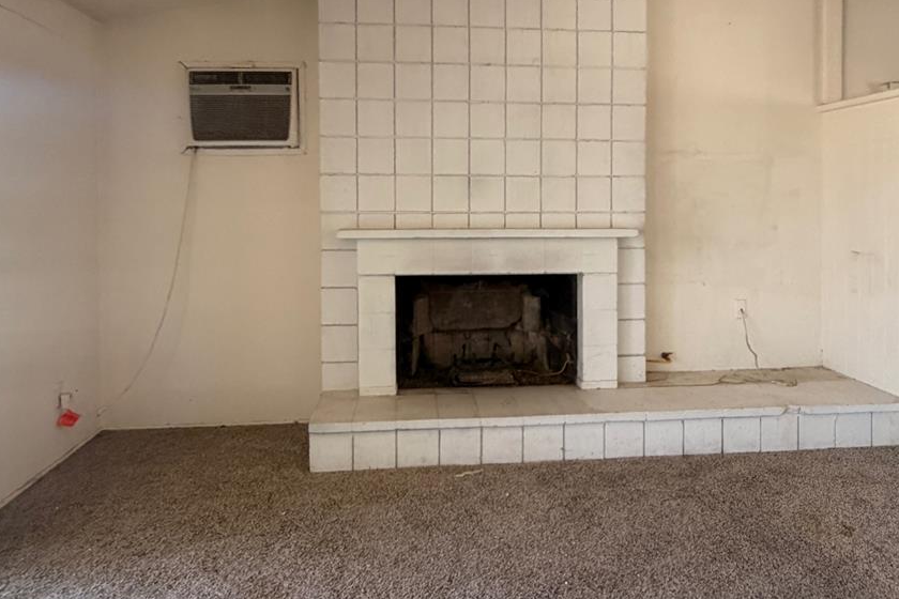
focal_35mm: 26
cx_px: 475
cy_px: 213
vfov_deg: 48.9
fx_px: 649
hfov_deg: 69.3
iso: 250
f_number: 2.2
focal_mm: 2.22
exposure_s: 1/121
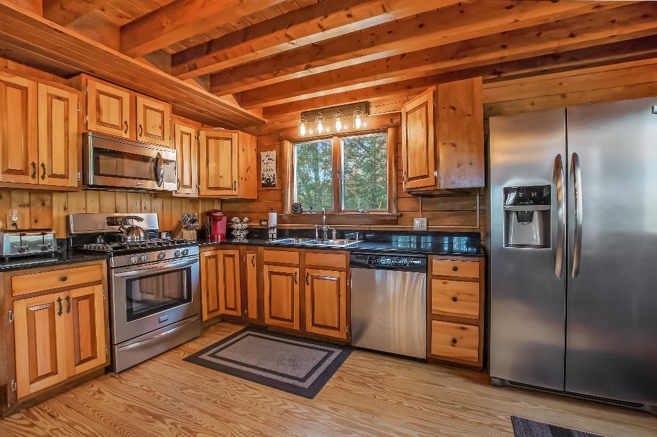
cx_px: 328
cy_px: 218
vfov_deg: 77.3
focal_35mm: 15
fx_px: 274
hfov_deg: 100.4
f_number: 8
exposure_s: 1/200
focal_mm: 10
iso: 640
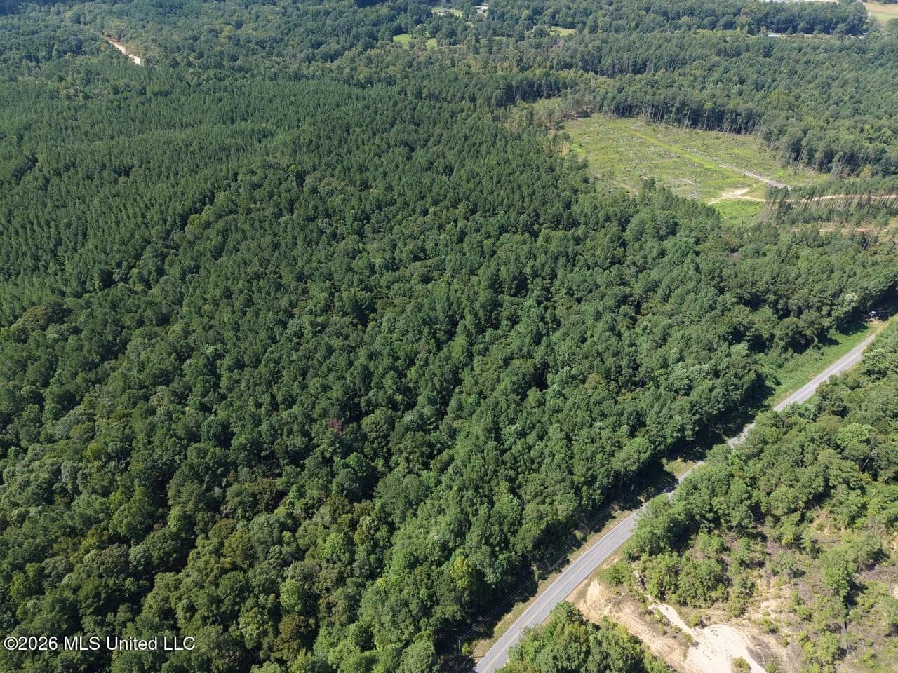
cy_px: 336
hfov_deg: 71.6
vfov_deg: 56.8
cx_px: 449
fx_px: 623
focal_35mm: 24
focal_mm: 8.7
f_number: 1.8
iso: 230
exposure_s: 1/3000
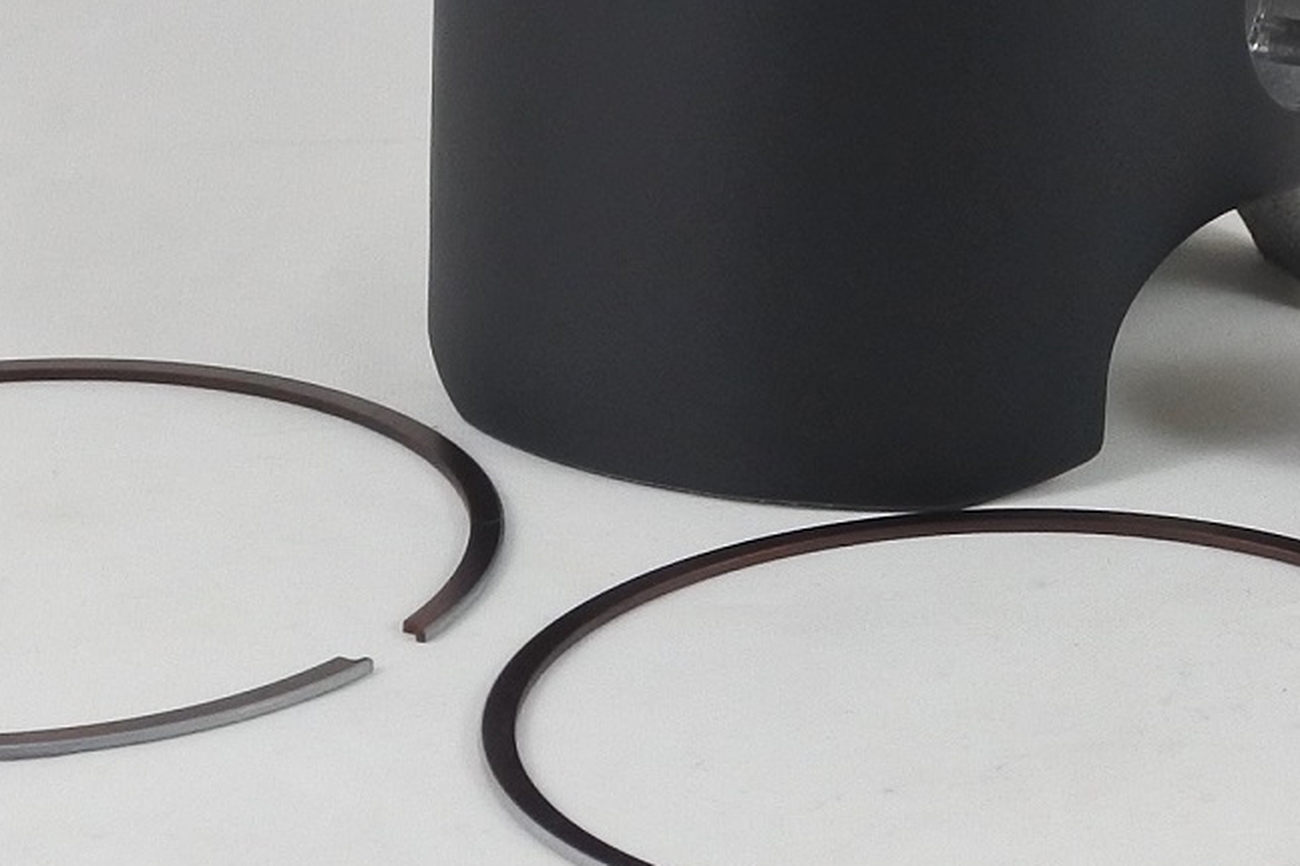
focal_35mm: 120
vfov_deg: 11.4
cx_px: 890
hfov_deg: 17.0
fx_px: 4332
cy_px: 113
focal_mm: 16.5
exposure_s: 1/125
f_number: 4.5
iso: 450
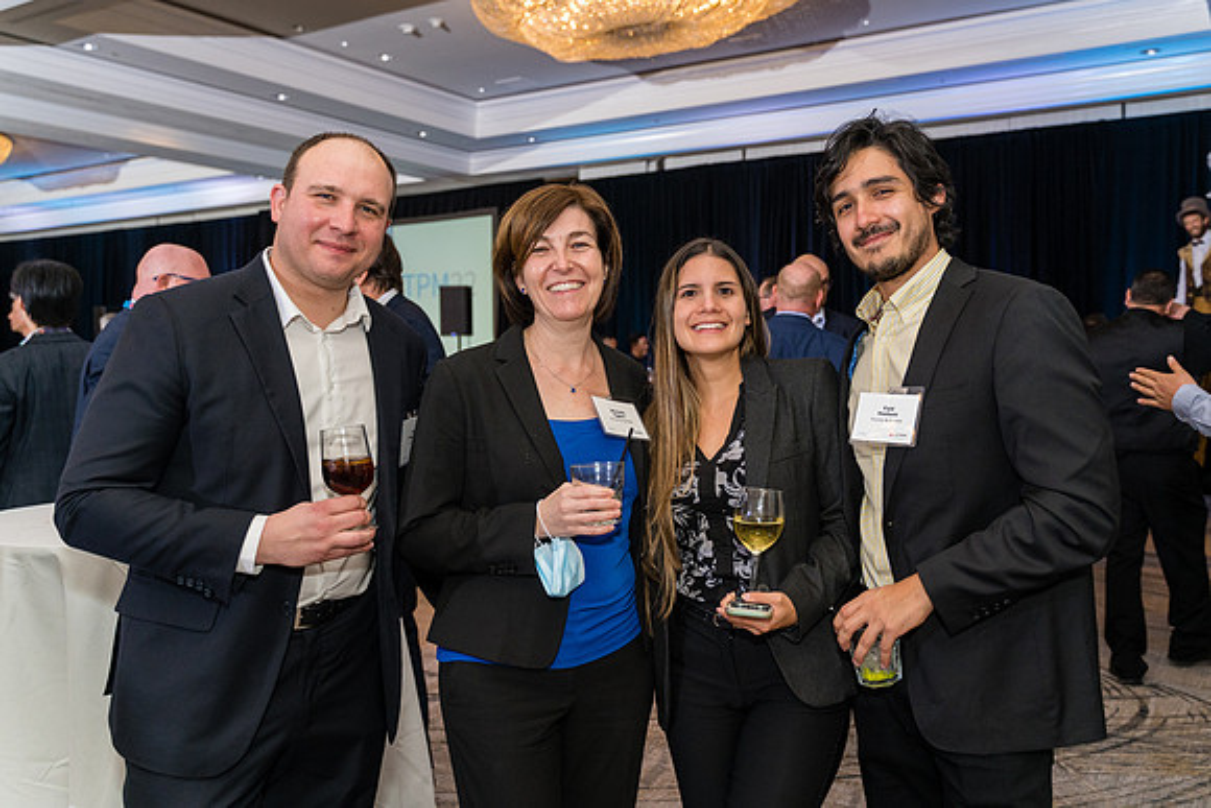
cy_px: 368
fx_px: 1027
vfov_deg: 42.9
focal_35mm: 31
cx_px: 660
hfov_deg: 61.0
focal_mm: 28
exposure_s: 1/200
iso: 1600
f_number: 3.5
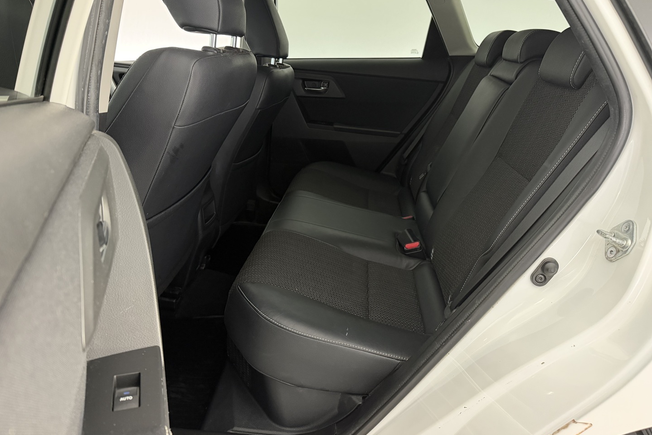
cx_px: 326
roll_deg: -2.2
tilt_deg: -18.0
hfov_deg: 71.5
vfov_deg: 51.2
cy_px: 197
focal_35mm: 25
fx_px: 453
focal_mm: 6.76
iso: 640
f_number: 1.78
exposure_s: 1/33
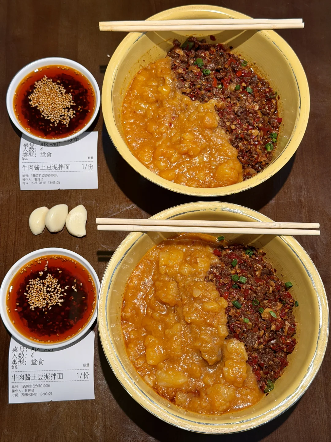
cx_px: 166
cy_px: 221
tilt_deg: -73.1
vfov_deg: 39.7
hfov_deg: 30.3
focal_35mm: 48
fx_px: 612
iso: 80
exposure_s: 1/100
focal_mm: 6.76
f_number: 1.78
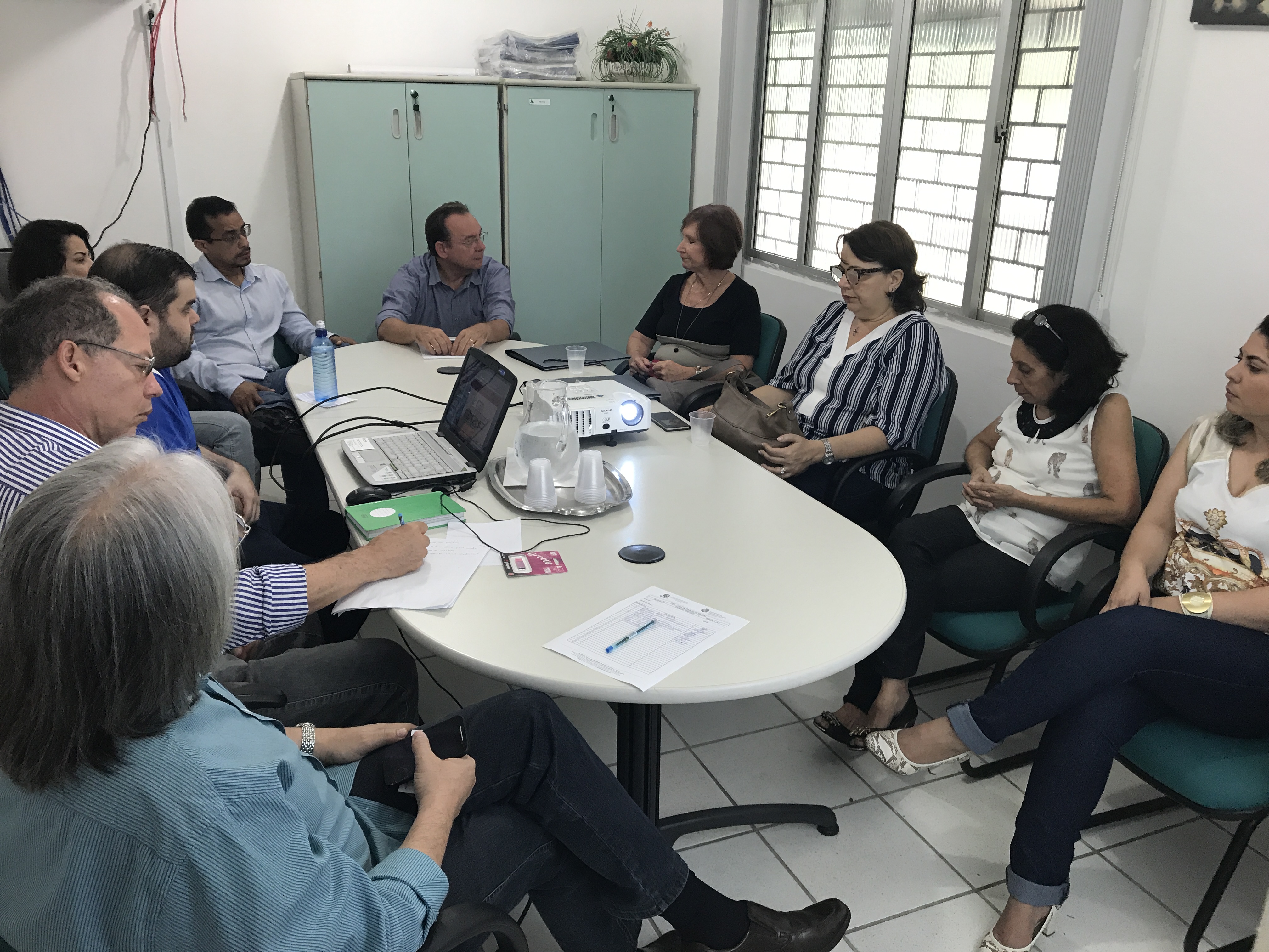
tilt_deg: -20.0
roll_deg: -2.7
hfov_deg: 63.4
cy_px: 476
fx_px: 1026
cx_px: 634
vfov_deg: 49.7
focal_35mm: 28
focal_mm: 3.99
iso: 40
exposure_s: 1/30
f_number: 1.8
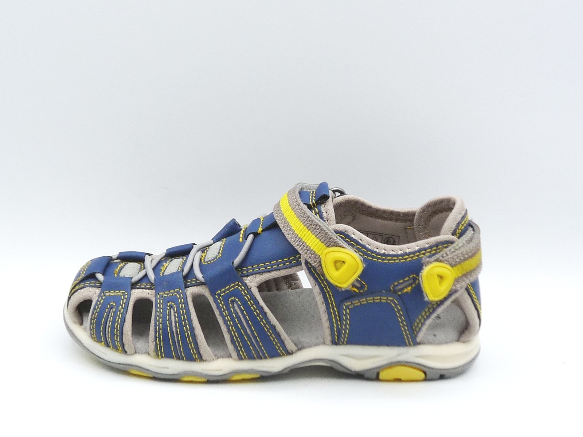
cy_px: 218
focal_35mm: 56
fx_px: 943
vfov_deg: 26.1
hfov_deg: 34.3
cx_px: 292
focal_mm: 5.6
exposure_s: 1/200
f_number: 4.5
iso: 100
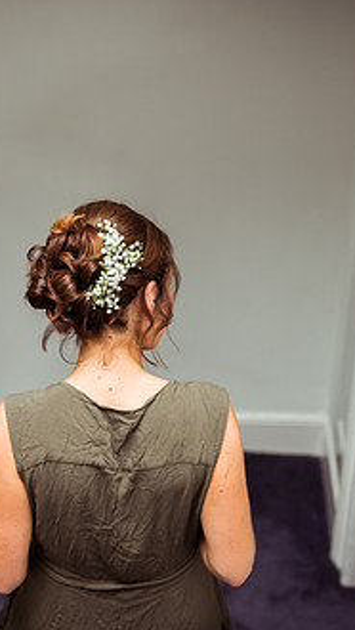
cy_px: 300
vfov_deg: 23.2
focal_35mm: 92
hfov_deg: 13.1
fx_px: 1537
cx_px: 82
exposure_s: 1/640
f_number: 2.5
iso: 800
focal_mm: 50
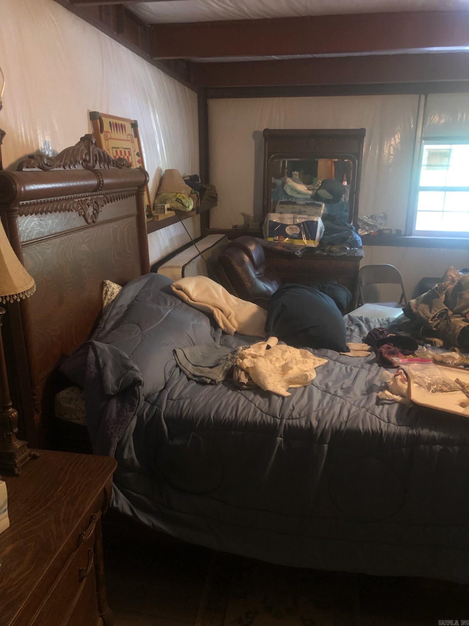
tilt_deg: -17.0
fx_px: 506
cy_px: 313
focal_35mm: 28
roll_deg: -0.7
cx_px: 234
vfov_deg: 63.4
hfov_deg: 49.7
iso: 400
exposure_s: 1/30
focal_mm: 3.99
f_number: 1.8
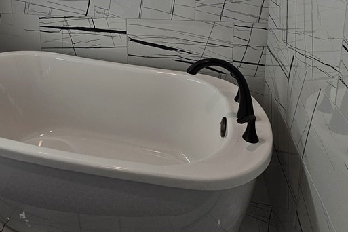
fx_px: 261
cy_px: -1
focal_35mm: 27
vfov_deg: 41.6
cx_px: 119
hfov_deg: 65.8
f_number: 2.2
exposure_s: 1/120
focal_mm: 2.2
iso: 50
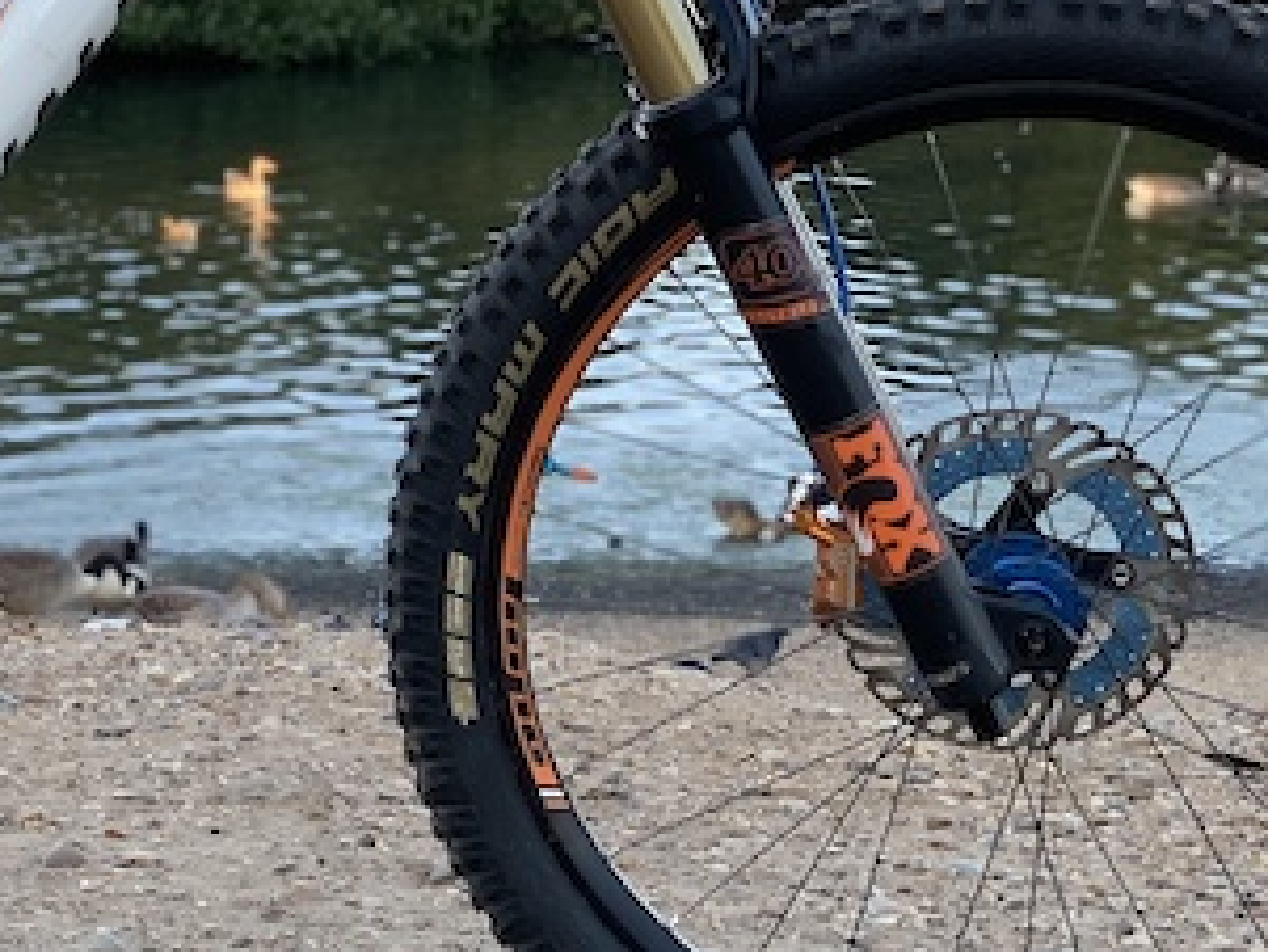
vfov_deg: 10.7
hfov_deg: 14.0
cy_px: 324
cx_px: -97
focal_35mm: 138
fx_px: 5057
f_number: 2.4
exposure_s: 1/122
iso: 20
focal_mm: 6
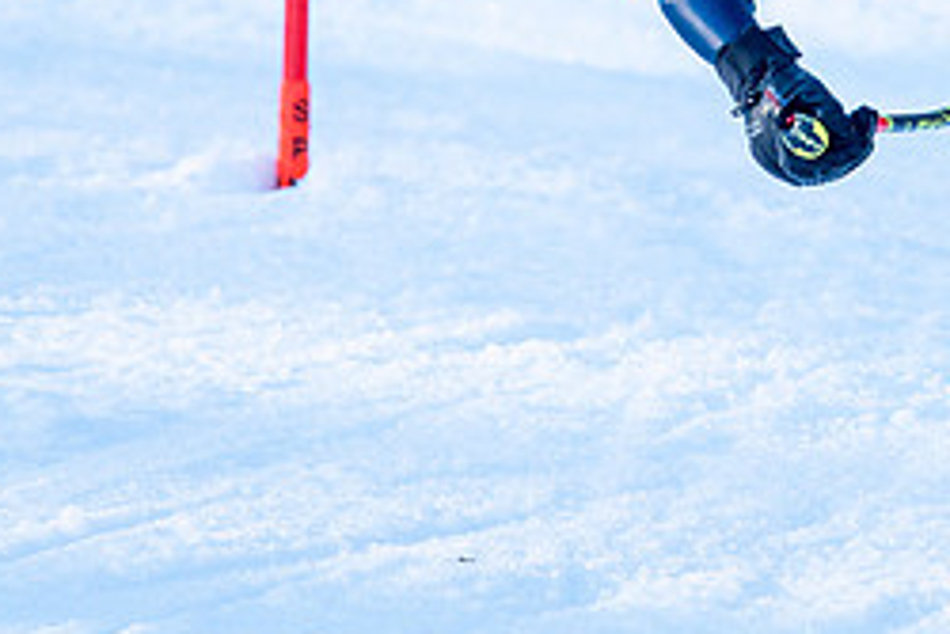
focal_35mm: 1487
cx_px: 920
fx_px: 39261
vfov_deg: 0.9
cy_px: -125
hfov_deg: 1.4
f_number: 8
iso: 2000
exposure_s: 1/2000
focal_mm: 560
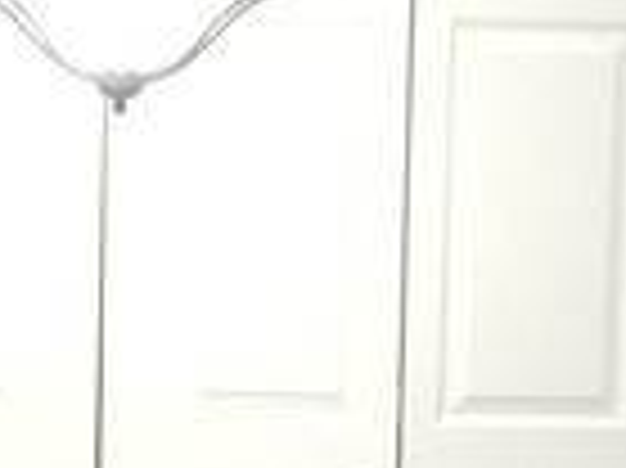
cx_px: 50
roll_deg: -1.3
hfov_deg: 14.6
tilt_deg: -5.6
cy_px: 351
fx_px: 2421
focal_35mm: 134
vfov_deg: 11.0
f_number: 2.2
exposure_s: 1/15
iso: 50
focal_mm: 4.15
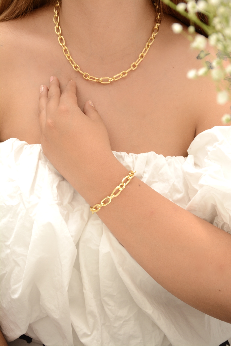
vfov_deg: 27.0
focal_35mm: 75
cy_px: 173
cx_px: 116
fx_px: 722
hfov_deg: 18.2
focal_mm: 50
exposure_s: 1/320
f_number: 9
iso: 500
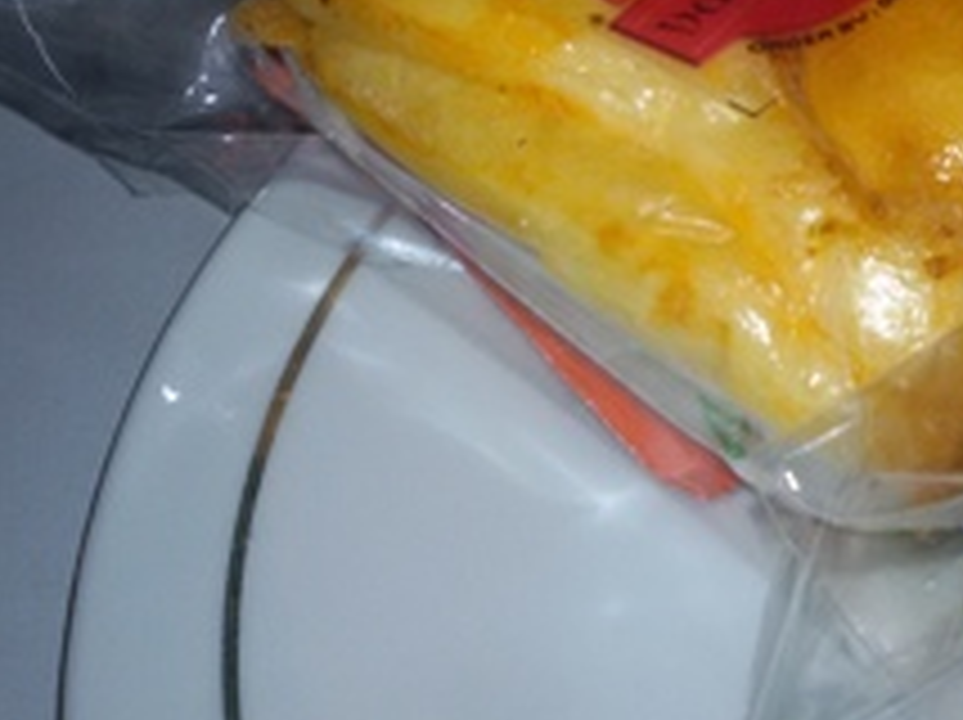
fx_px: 1973
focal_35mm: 71
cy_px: 2
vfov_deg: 20.1
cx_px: 981
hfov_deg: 25.9
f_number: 2.4
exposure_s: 1/100
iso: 50
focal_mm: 2.93
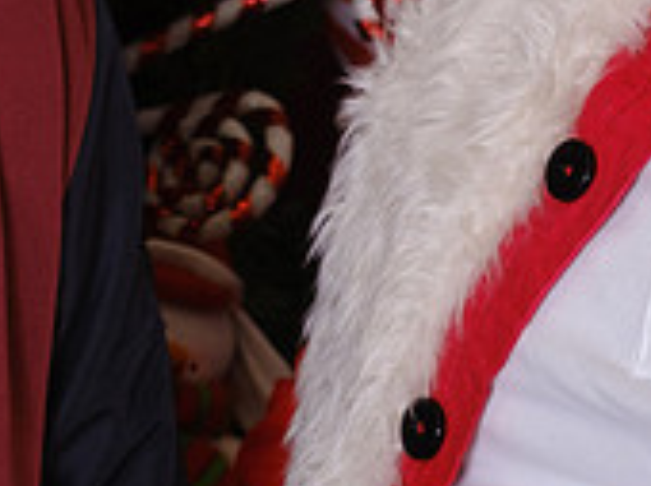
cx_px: 180
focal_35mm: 298
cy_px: -147
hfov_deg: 6.7
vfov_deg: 5.0
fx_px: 5596
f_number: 5.6
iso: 400
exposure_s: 1/125
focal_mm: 40.1
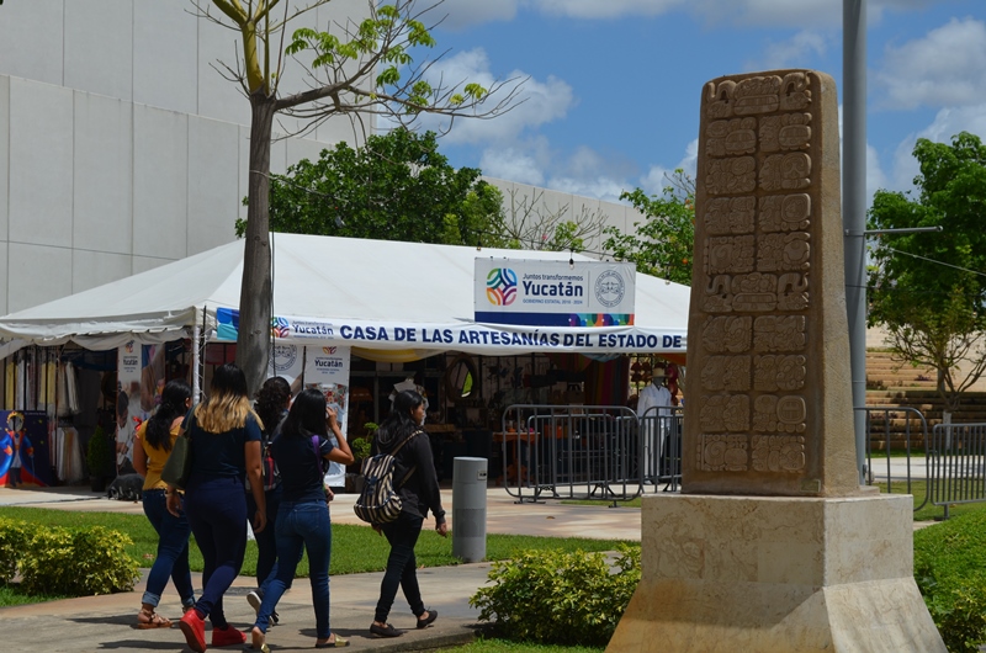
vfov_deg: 16.5
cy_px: 326
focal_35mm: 82
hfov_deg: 24.7
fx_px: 2255
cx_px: 493
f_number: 10
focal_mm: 55
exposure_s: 1/400
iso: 100
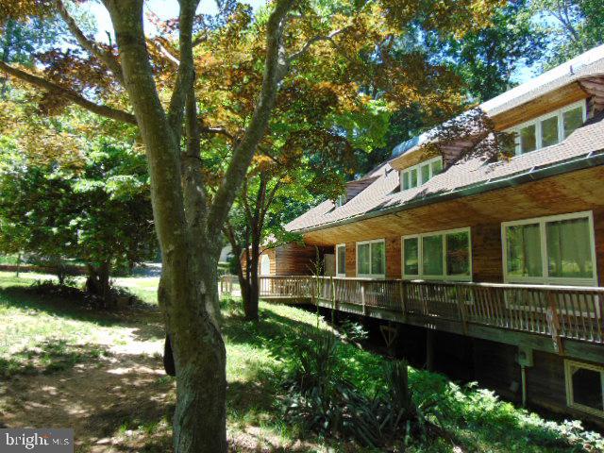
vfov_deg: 54.9
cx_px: 302
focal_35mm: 25
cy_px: 226
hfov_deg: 69.4
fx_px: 436
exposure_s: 1/200
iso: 80
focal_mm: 4.5
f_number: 3
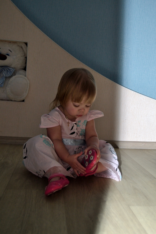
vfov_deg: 53.1
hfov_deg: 36.9
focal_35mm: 36
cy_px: 117
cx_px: 78
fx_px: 234
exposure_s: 1/200
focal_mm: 24
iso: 800
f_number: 4.5
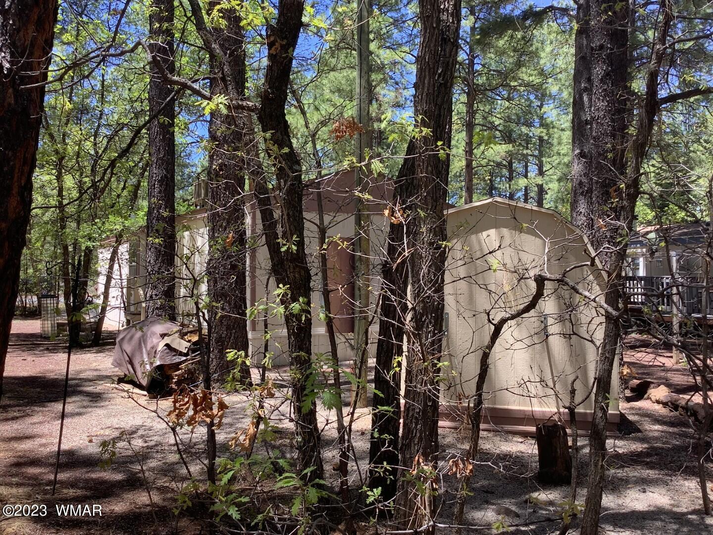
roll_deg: -0.5
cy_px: 268
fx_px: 639
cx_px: 356
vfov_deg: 45.4
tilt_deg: +0.8
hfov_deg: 58.4
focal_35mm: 31
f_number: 2.4
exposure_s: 1/168
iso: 25
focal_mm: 3.3
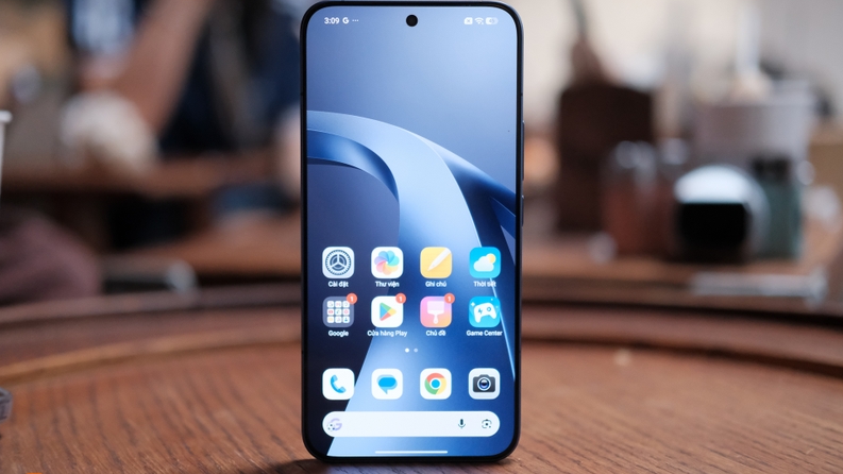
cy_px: 229
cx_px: 421
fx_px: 1252
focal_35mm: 56
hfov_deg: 37.2
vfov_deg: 21.4
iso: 3200
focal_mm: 35
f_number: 2
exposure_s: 1/1000
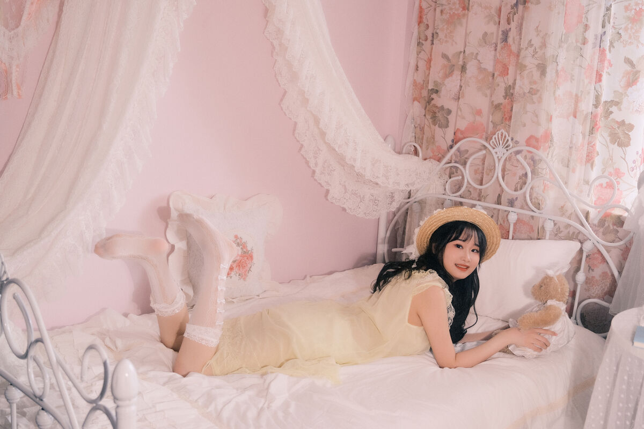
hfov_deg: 44.5
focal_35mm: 44
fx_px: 787
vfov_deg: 30.5
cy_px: 214
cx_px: 322
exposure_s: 1/250
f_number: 2.8
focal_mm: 29.2
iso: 640
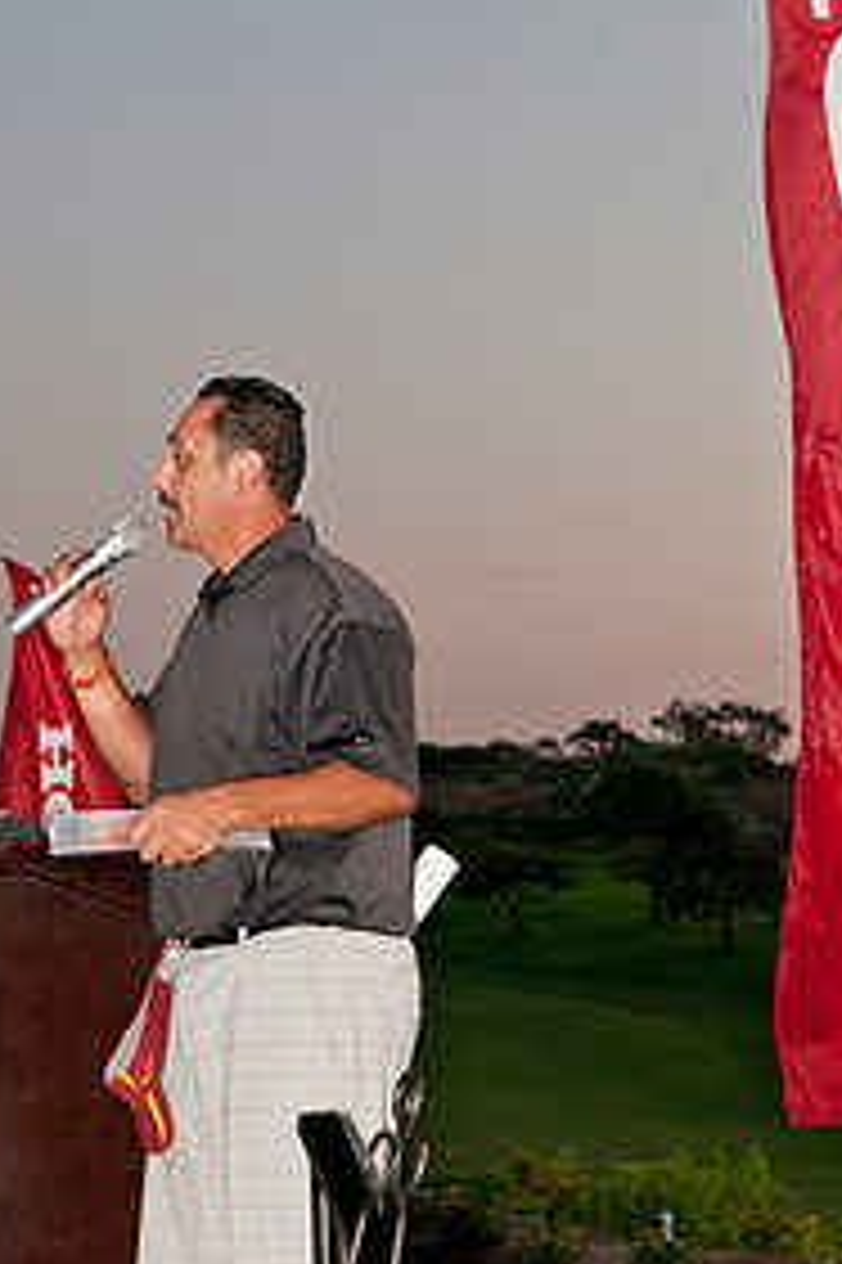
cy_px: 495
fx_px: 3372
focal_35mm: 96
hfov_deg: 14.2
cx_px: 475
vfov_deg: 21.2
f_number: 5
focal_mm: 40
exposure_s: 1/60
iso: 640
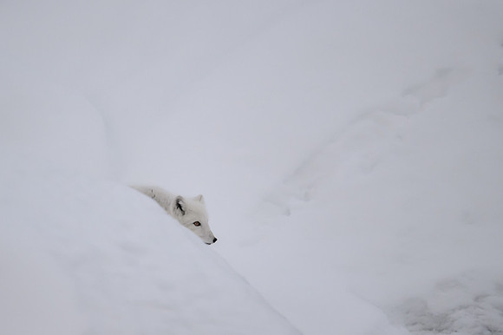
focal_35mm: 685
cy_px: 188
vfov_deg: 2.0
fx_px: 9570
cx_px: 214
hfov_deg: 3.0
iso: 2500
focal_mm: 560
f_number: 4
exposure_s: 1/1250
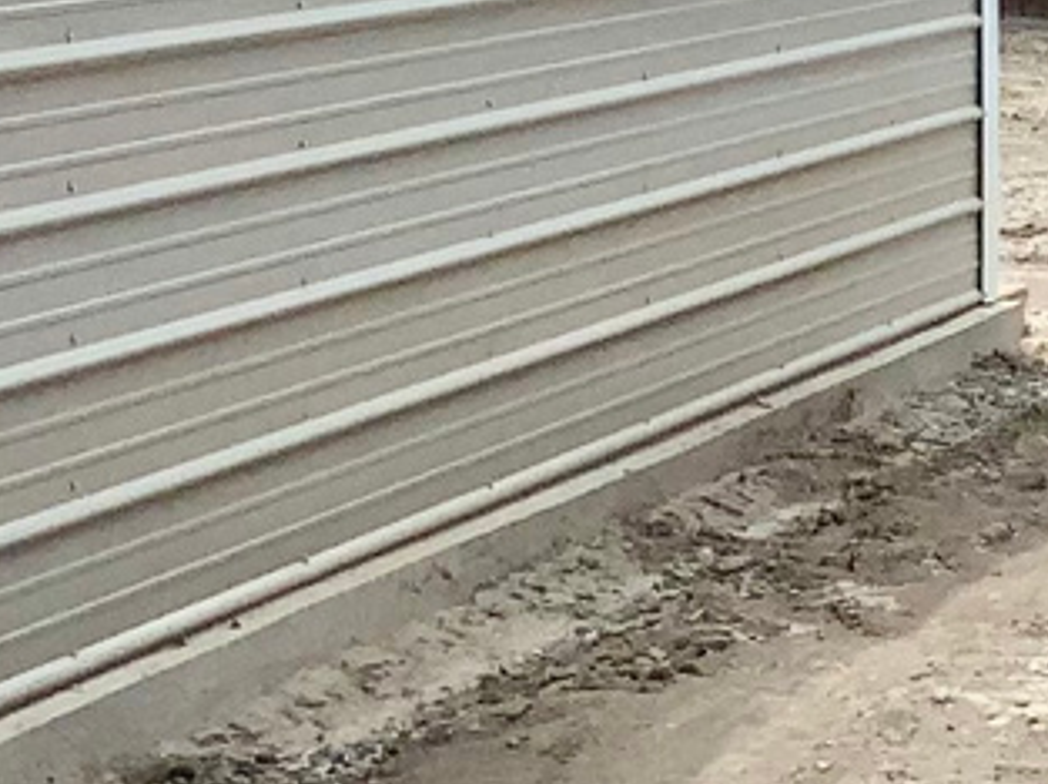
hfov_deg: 9.7
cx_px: 2136
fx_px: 5746
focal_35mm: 190
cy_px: -97
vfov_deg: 7.7
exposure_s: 1/1377
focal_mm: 3
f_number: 1.8
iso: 16
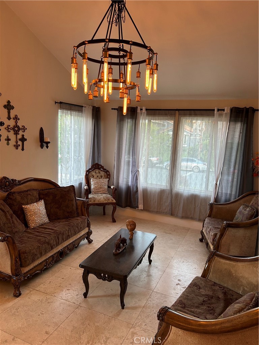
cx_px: 130
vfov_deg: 67.3
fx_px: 259
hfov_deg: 53.1
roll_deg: -4.0
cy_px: 172
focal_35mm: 26
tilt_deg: -9.0
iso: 100
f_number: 1.5
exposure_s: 1/60
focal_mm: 5.7
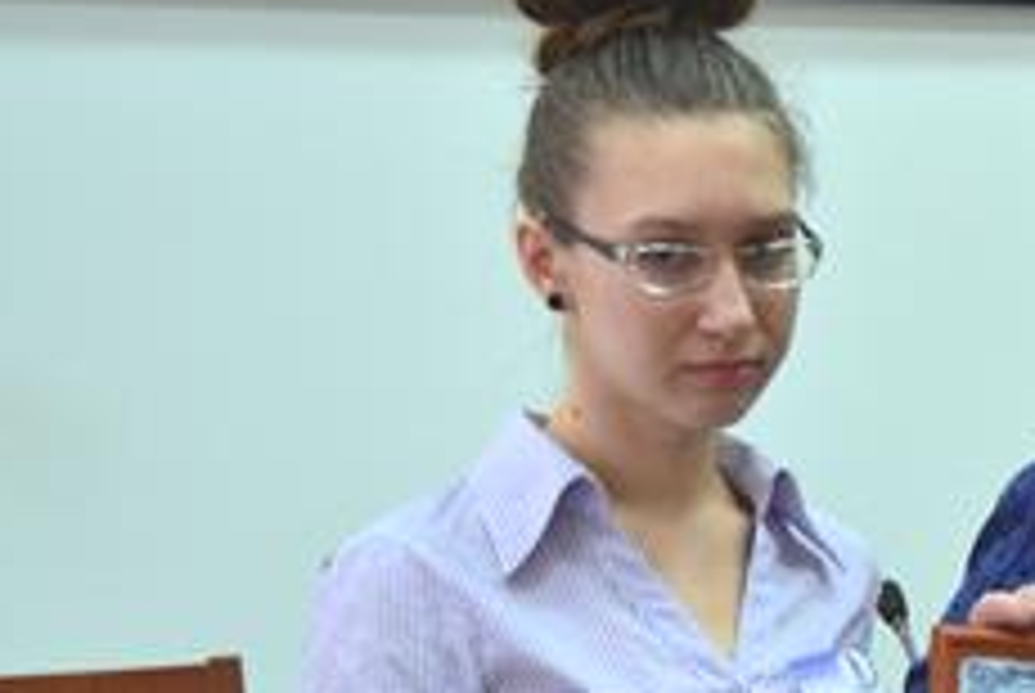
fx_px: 3598
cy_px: 711
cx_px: 1328
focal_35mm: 125
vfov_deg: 10.9
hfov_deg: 15.6
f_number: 4.8
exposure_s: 1/50
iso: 560
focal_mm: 32
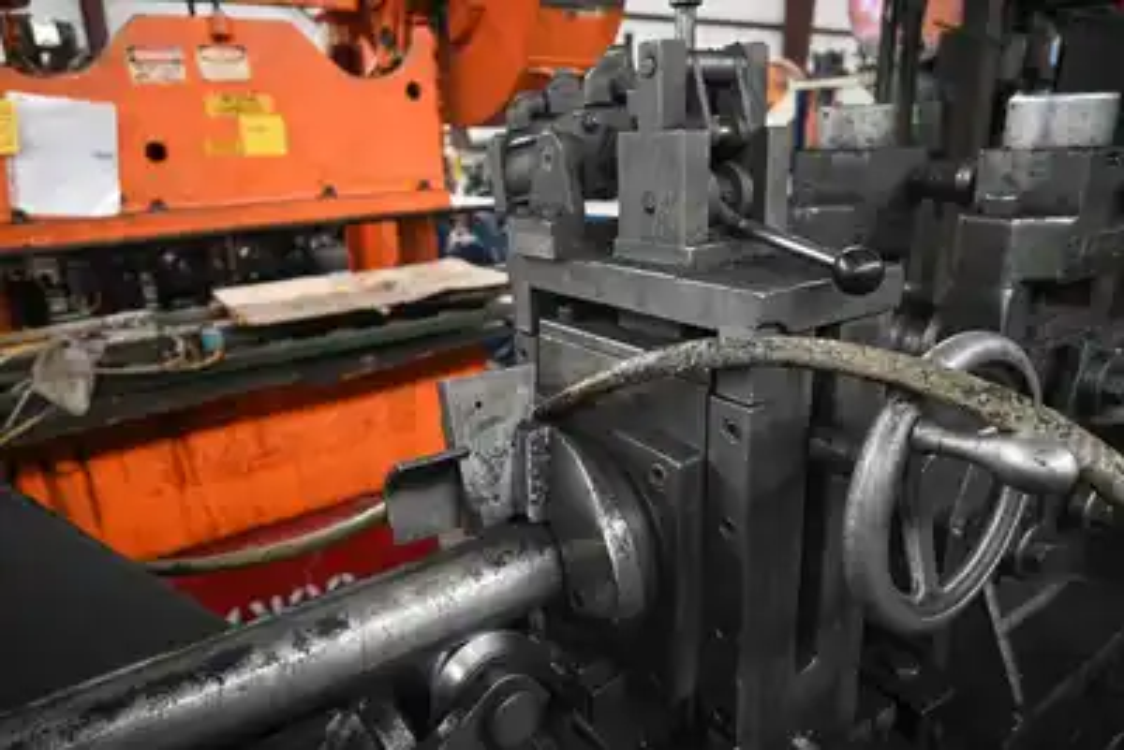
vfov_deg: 53.2
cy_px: 375
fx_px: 750
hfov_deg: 73.7
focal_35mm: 24
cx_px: 562
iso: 4000
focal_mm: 16
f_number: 3.5
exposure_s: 1/60
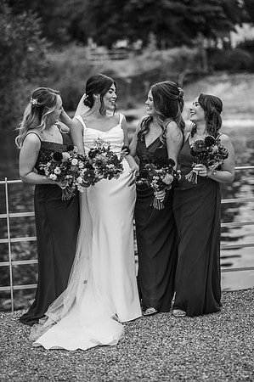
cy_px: 191
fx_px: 902
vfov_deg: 23.9
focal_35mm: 85
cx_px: 127
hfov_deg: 16.0
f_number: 2.2
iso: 100
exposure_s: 1/1250
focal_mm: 85
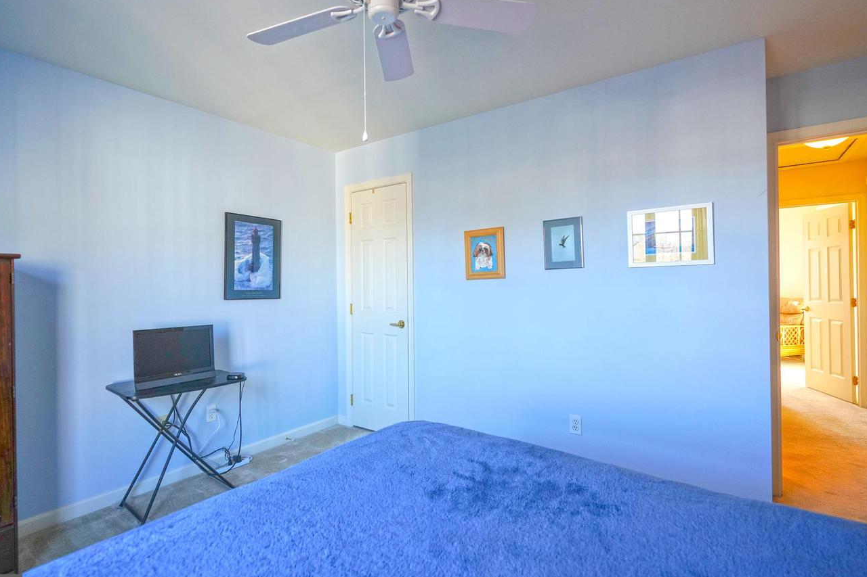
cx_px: 404
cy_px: 284
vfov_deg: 67.4
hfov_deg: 89.9
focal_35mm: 18
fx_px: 433
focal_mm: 16
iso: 800
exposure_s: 1/160
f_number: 4
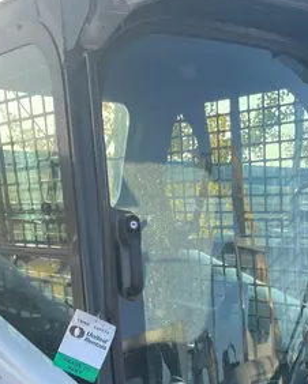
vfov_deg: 25.1
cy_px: 492
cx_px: 121
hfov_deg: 23.1
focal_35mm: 66
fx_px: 751
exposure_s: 1/801
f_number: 1.6
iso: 50
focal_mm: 4.2
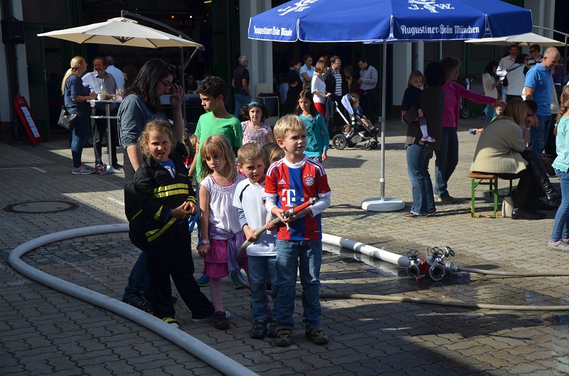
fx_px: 899
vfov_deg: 23.6
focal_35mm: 57
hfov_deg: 35.1
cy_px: 188
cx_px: 284
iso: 125
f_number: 4.5
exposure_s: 1/1000
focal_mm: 38
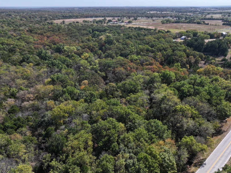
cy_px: 93
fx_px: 187
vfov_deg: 49.7
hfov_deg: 63.5
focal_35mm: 28
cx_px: 116
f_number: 2.8
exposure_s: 1/2000
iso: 150
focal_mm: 12.29
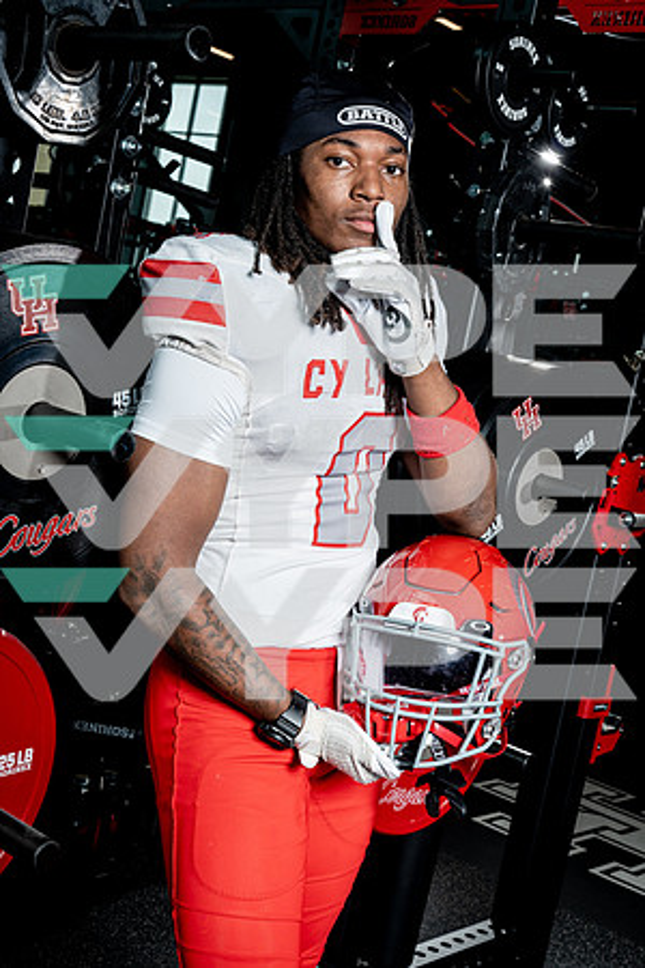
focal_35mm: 49
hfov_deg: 27.5
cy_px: 484
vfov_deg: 40.3
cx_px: 322
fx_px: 1317
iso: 640
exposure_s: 1/250
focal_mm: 49
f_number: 9
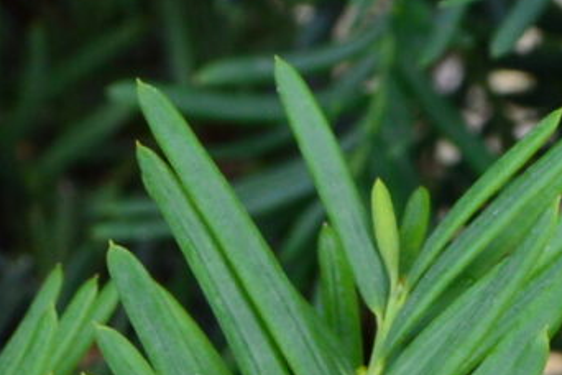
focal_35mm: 247
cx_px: 472
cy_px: 1204
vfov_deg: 5.2
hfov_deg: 8.3
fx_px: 3856
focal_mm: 22
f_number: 9
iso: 400
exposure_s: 1/125
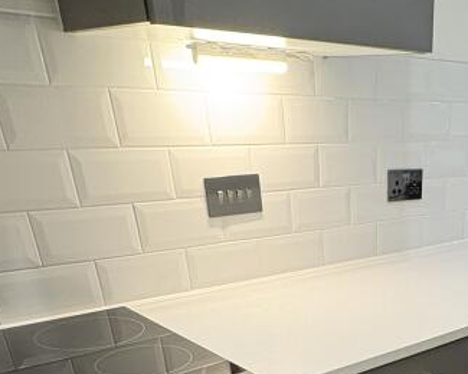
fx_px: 596
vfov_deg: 29.0
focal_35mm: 43
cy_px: 475
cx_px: 418
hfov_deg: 39.9
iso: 400
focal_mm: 2.22
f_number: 2.2
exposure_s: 1/50
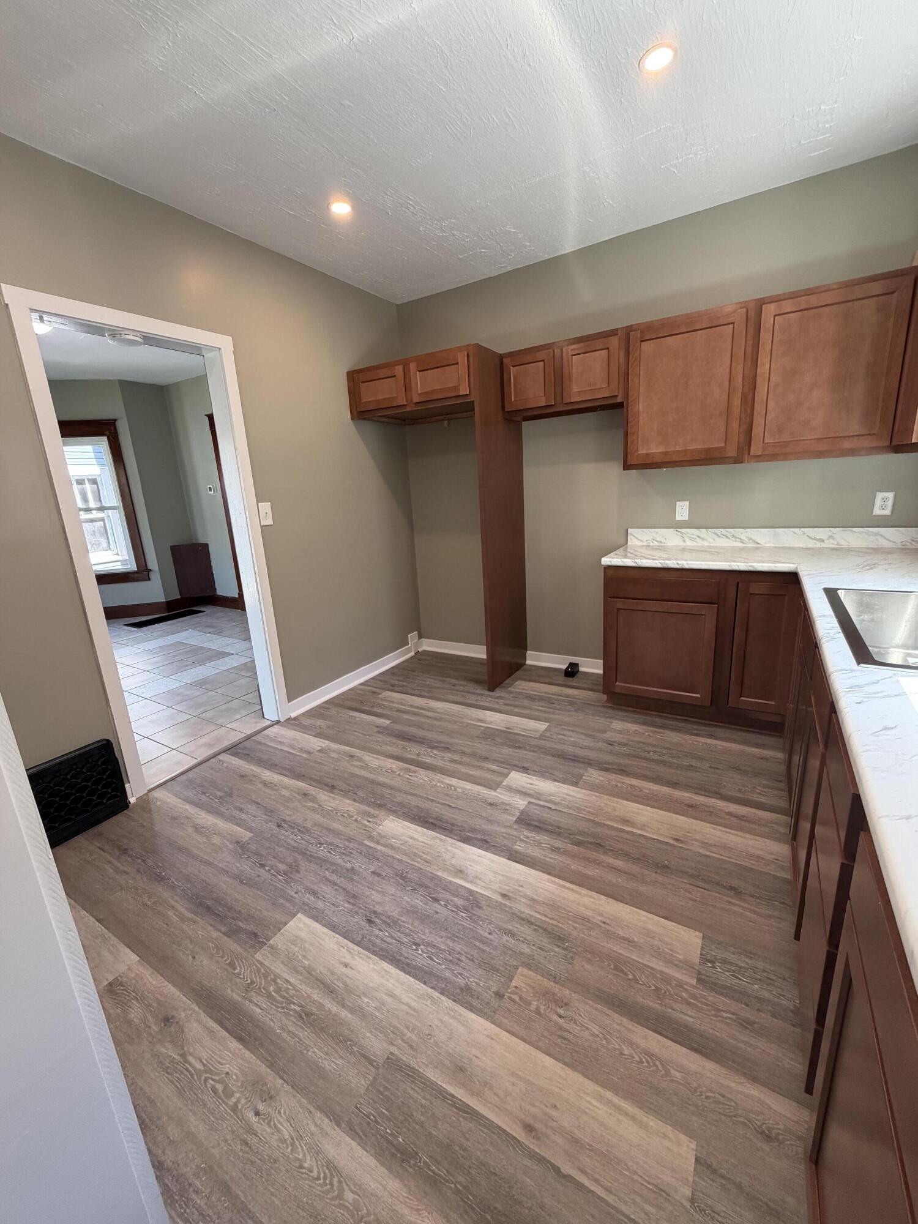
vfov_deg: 102.1
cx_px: 459
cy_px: 612
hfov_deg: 85.7
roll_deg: +3.6
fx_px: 495
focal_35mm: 14
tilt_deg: -14.5
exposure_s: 1/121
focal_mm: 2.22
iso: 200
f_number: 2.2
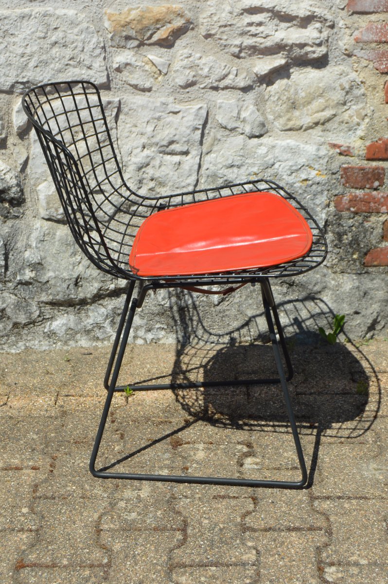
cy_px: 292
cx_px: 194
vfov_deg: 29.3
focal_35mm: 69
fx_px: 1117
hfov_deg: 19.7
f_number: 8
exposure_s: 1/250
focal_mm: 46
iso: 100
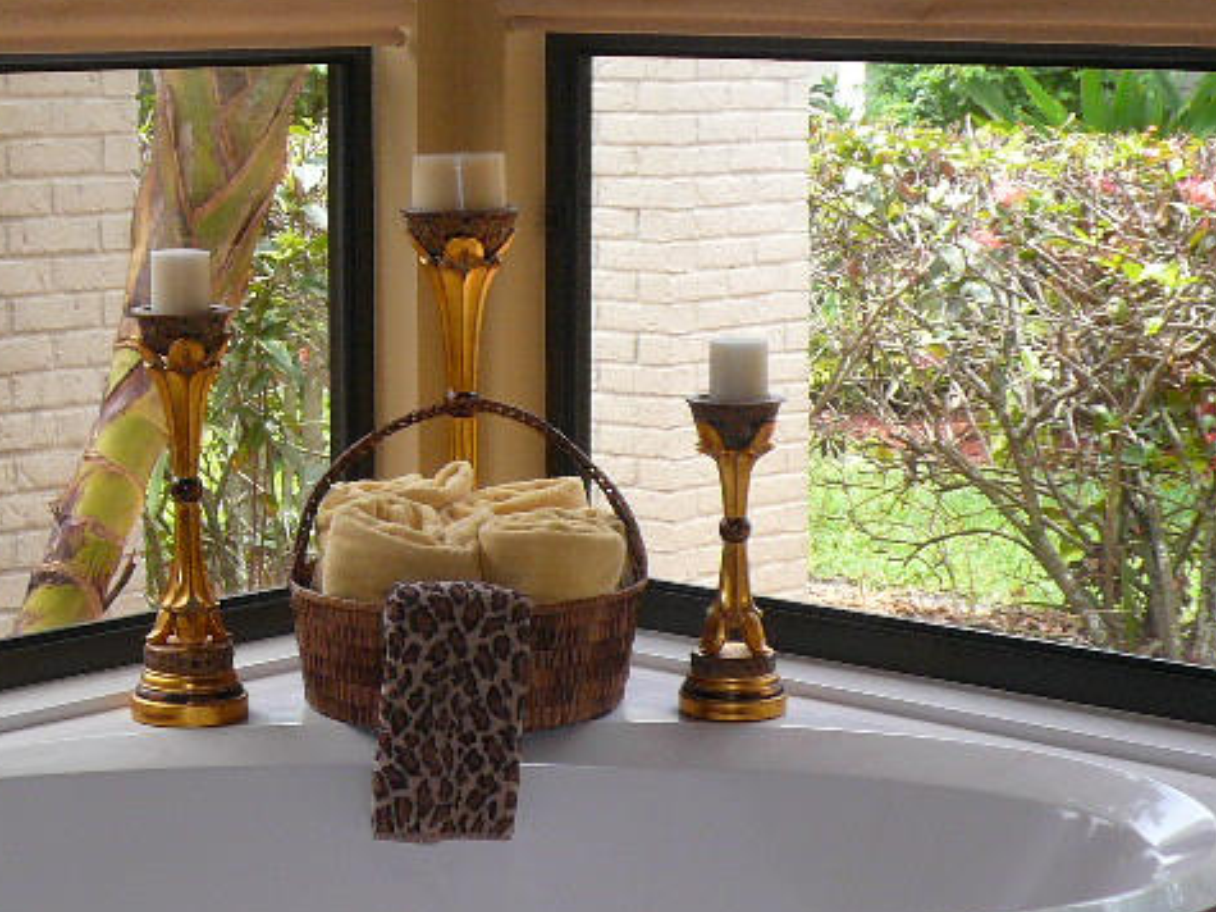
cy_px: 494
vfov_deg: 15.9
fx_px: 3266
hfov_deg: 21.0
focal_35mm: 93
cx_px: 453
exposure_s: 1/100
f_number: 3.5
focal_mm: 7.5
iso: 100
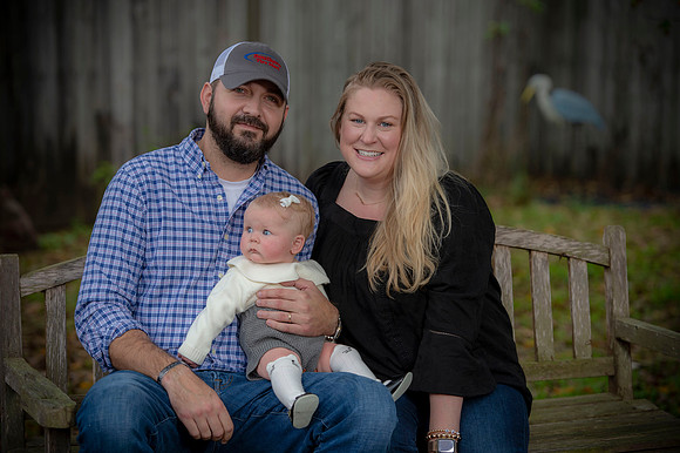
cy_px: 226
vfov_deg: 11.8
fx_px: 2190
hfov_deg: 17.7
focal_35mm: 116
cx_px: 340
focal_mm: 116
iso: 160
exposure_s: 1/200
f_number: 3.5
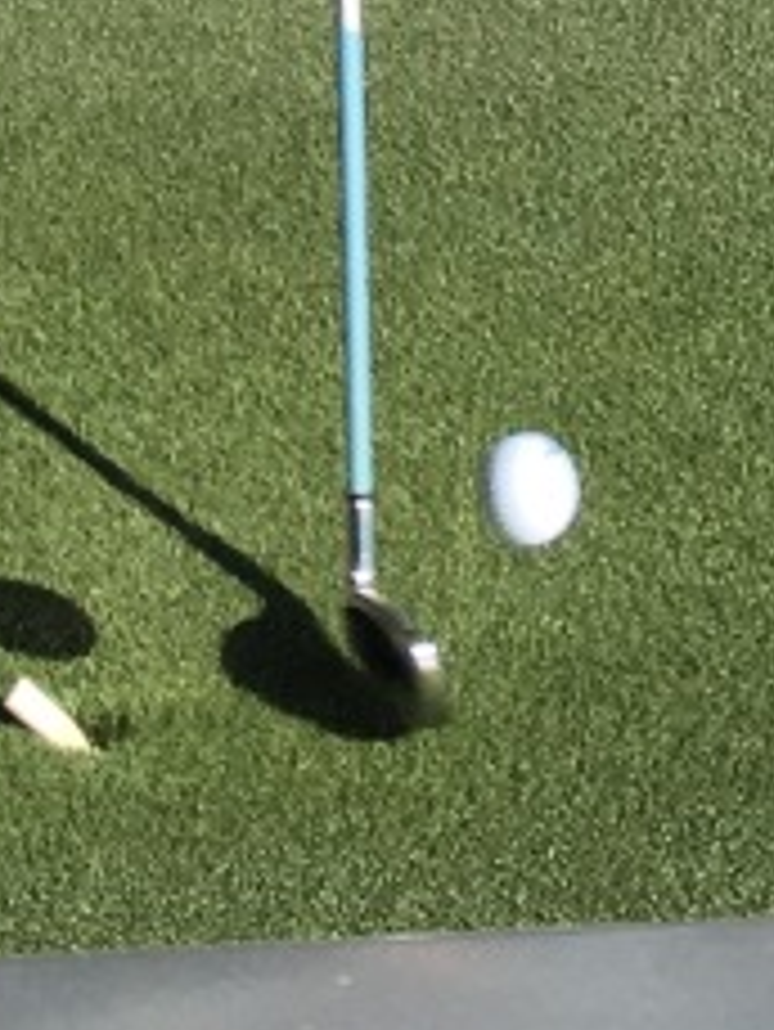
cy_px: -1442
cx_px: 76
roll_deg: +4.1
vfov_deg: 10.0
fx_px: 5153
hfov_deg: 8.6
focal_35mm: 173
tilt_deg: -16.6
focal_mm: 4.15
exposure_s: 1/1261
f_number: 2.2
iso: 25
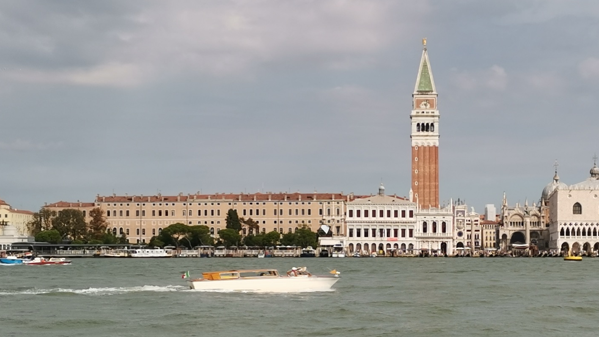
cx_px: 412
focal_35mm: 80
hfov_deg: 26.3
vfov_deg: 15.1
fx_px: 1271
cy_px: 207
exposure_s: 1/2151
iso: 50
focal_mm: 4.75
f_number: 1.8
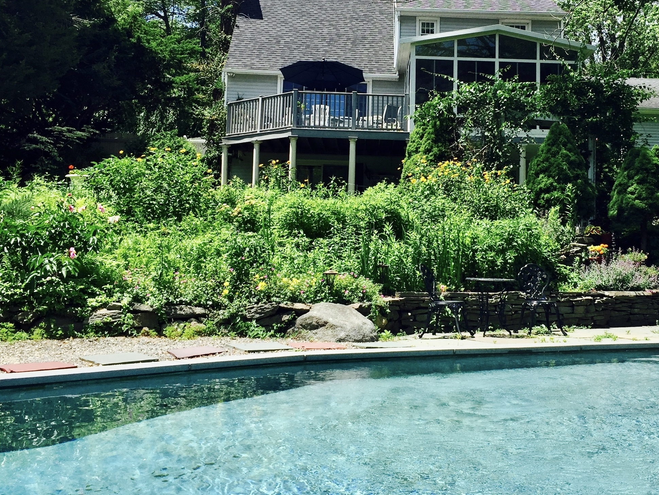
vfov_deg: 31.4
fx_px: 876
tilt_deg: +4.6
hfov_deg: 40.7
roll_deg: -2.2
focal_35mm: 46
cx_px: 441
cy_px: 184
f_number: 2.2
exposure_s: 1/1364
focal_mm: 4.15
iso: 32
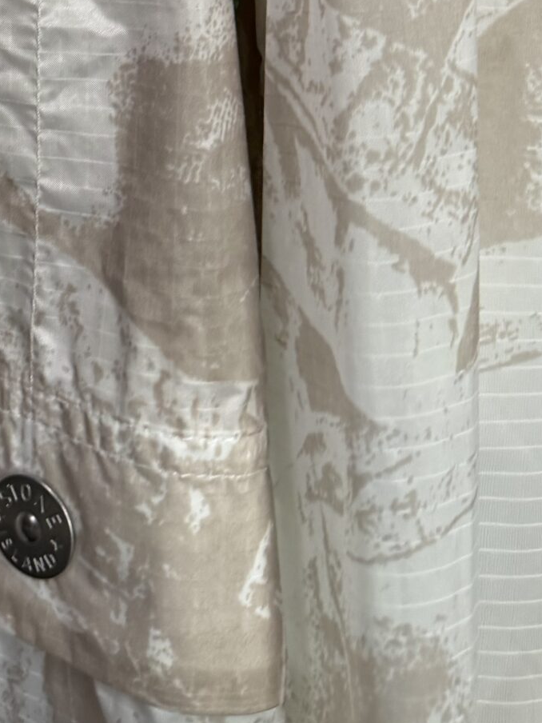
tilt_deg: -7.4
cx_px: -185
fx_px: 1420
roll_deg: -2.6
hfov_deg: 19.7
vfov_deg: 25.0
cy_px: -202
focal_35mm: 68
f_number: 1.78
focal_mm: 6.76
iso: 160
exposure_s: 1/84
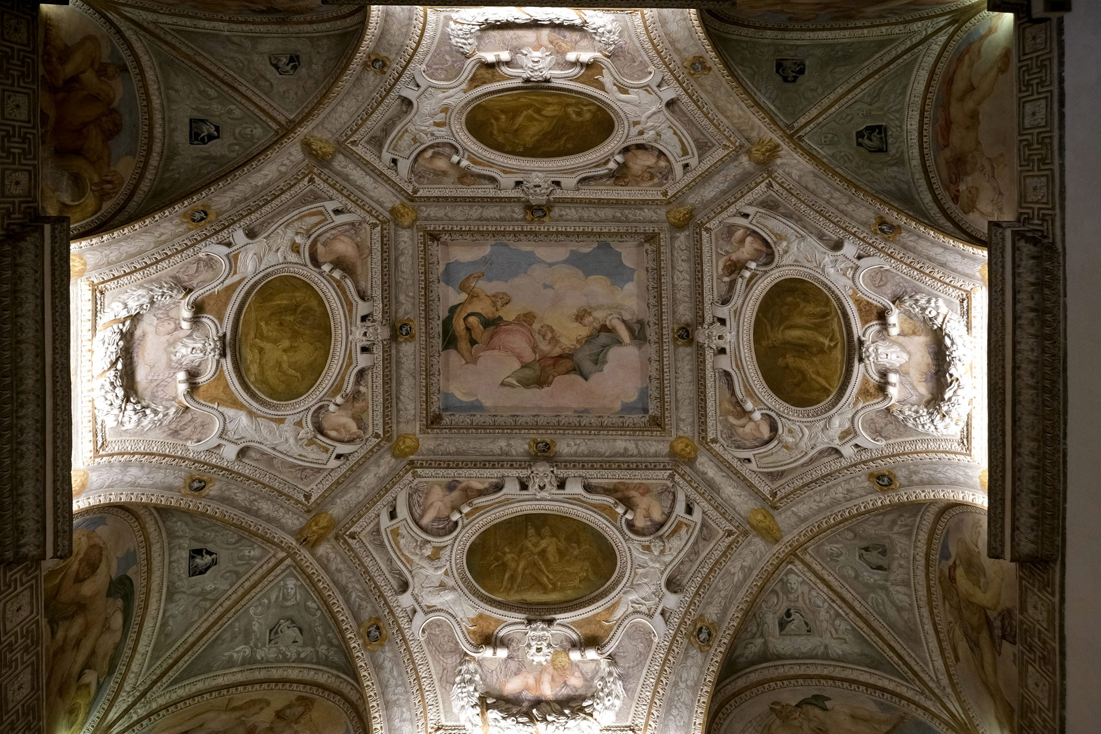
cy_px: 367
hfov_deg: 84.0
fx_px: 612
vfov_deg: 61.9
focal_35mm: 20
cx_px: 550
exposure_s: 1/75
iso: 1600
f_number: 4.5
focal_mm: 13.2
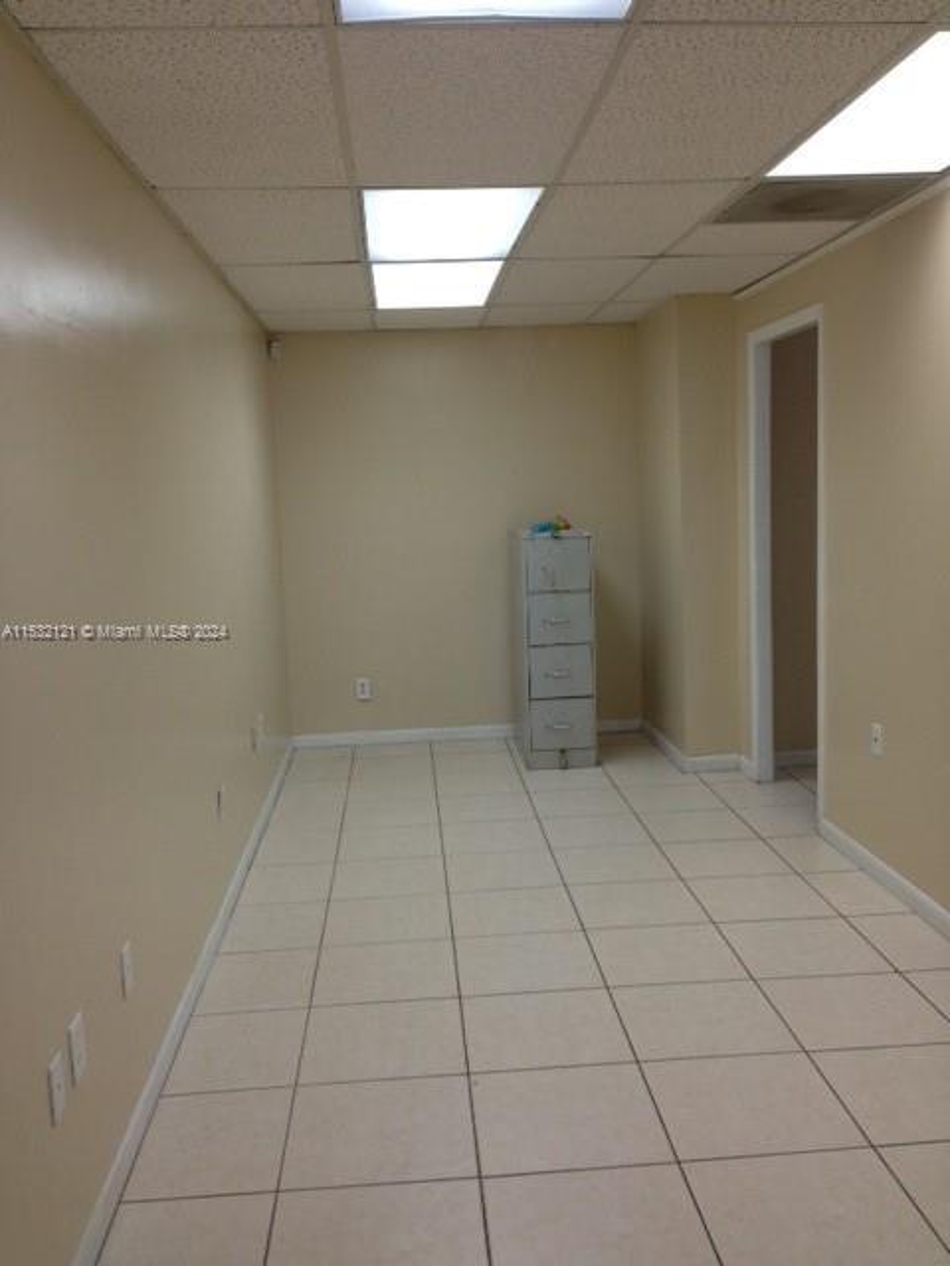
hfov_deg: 42.9
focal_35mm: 33
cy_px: 633
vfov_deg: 55.4
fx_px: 1208
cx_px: 475
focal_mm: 4.13
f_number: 2.4
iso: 80
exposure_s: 1/120
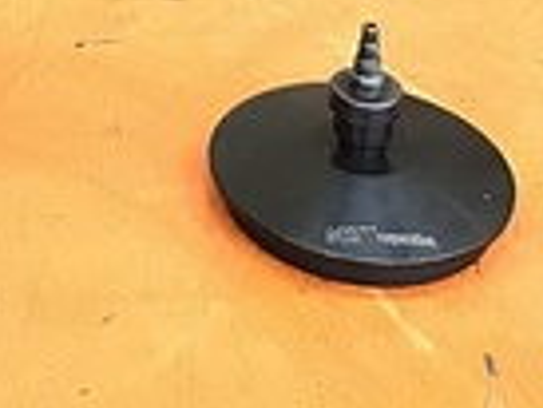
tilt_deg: -16.6
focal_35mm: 131
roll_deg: +0.7
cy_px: -539
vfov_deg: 10.0
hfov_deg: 14.4
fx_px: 2057
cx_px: -151
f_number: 1.8
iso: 80
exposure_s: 1/15
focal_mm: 3.99
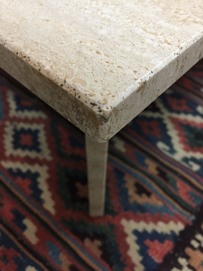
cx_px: 102
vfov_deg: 61.7
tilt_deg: -50.9
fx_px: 227
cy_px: 136
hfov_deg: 48.2
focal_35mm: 29
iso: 250
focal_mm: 4.15
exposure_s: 1/33
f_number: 2.2
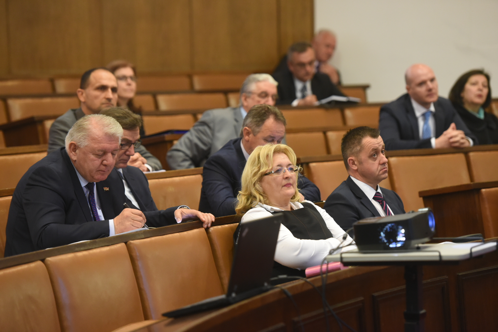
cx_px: 249
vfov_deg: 9.8
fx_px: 1937
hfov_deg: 14.7
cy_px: 166
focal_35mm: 140
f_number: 3.2
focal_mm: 140
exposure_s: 1/100
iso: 3200
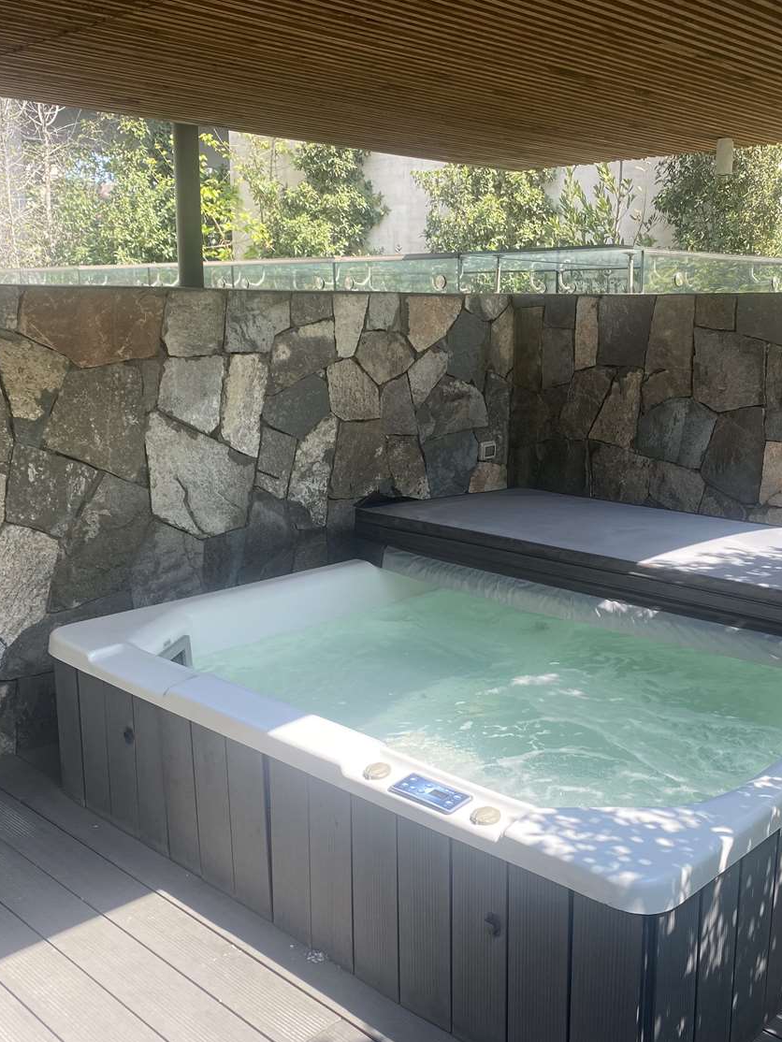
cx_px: 453
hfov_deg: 40.6
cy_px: 525
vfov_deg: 52.6
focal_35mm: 35
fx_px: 1054
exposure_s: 1/463
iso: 32
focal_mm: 4.25
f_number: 1.8
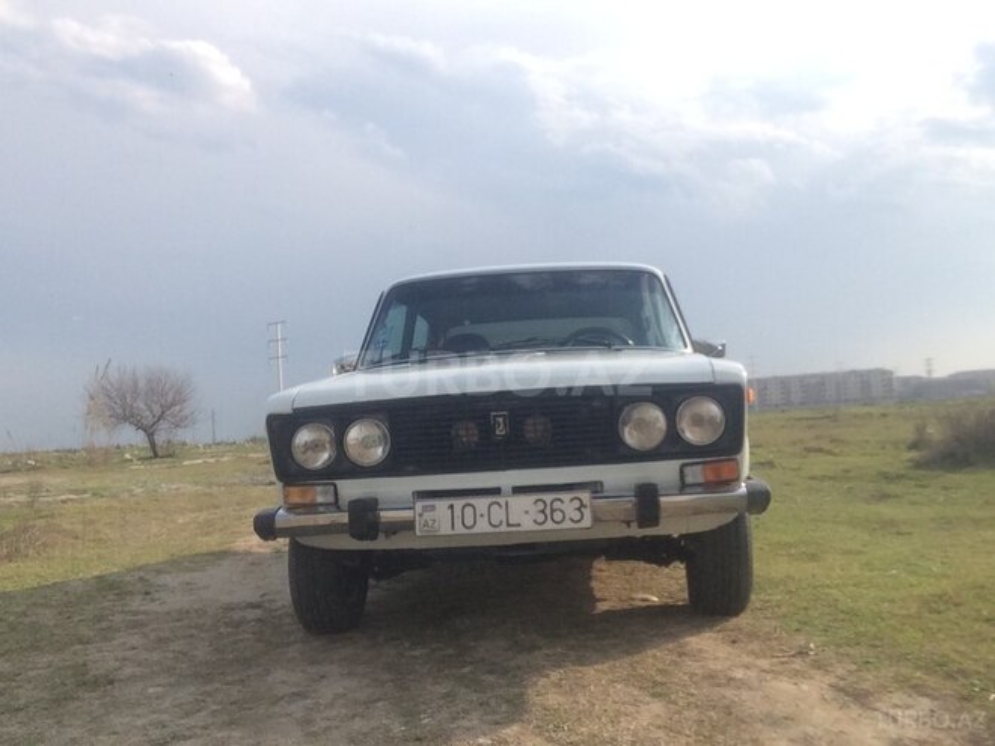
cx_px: 498
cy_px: 373
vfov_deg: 45.4
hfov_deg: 58.4
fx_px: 891
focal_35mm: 31
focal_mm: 2.15
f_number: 2.4
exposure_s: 1/916
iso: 50
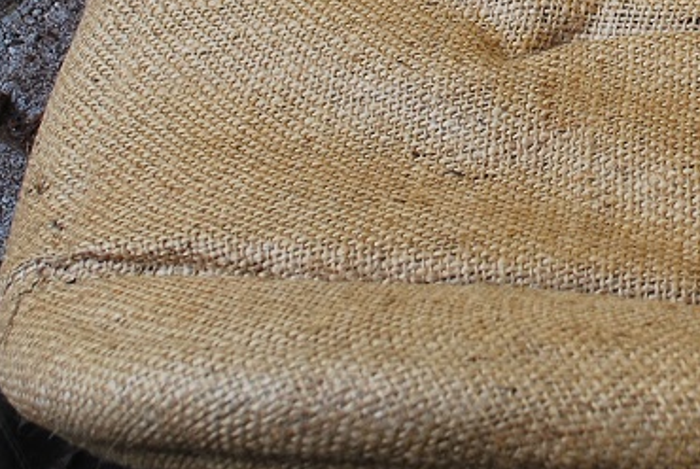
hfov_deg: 17.4
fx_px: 2201
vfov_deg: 11.7
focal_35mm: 113
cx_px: 808
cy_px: -185
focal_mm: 24
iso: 200
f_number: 8
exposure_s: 1/60
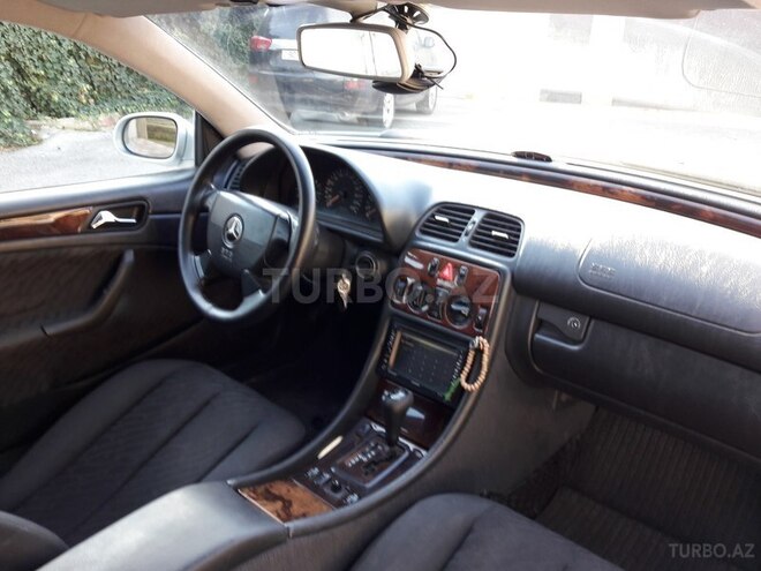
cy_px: 286
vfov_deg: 49.7
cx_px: 380
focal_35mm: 28
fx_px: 616
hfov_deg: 63.4
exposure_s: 1/33
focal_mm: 3.7
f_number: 1.9
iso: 40
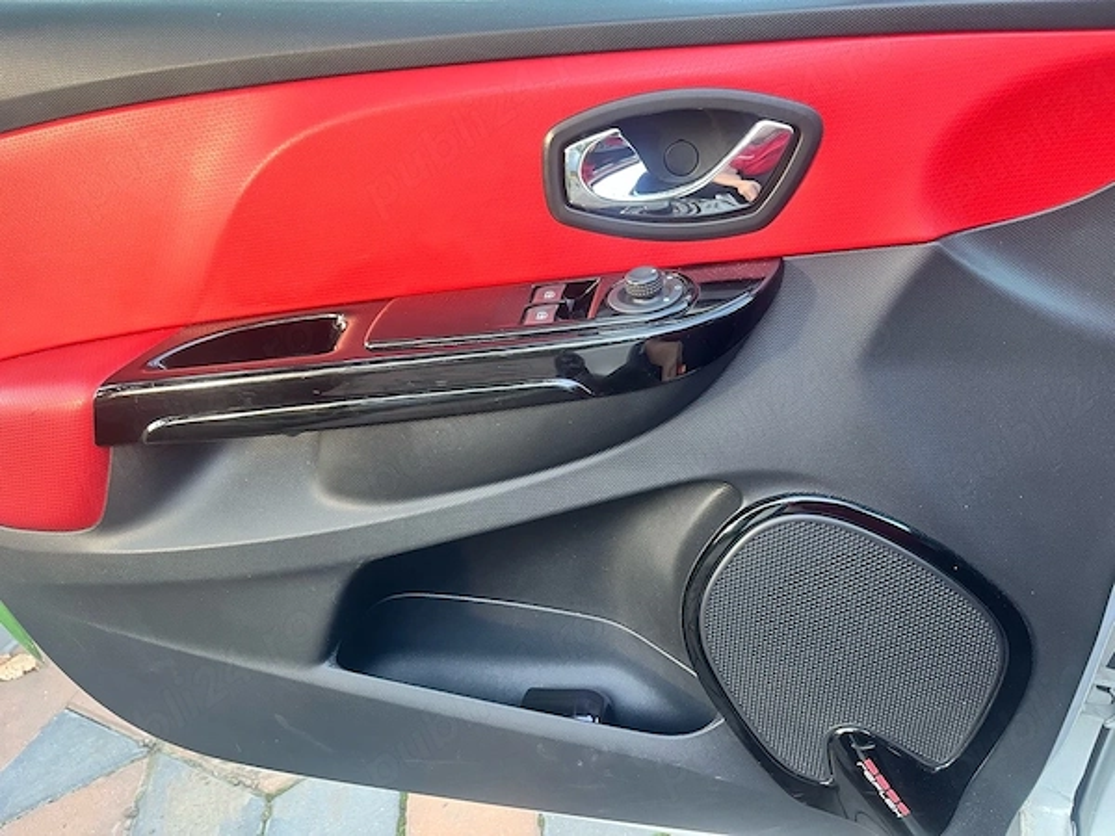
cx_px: 558
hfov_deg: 67.3
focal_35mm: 26
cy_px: 418
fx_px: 837
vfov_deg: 53.1
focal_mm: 5.1
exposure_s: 1/77
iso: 125
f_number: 1.6
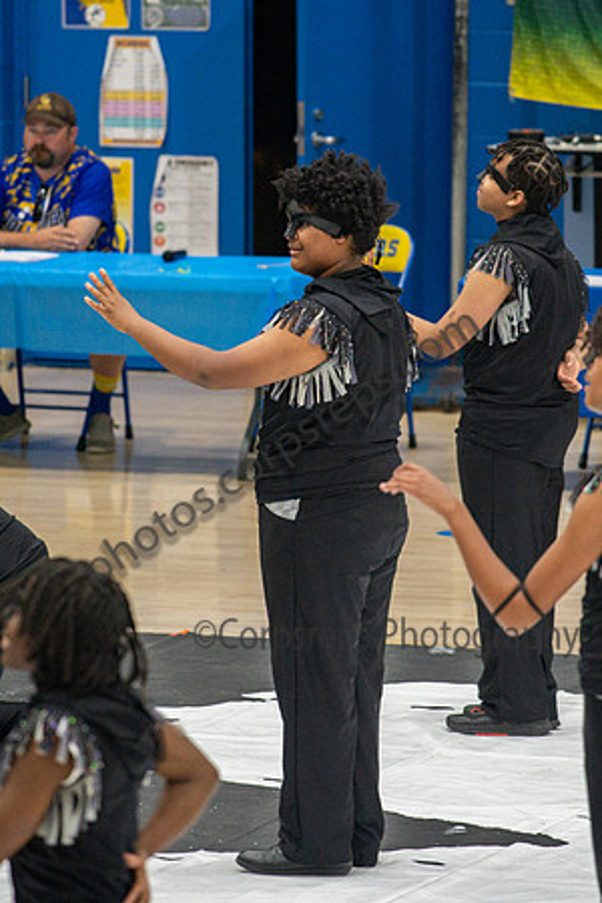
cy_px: 366
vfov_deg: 5.8
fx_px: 8946
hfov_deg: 3.9
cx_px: 319
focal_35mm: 357
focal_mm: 200
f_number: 4
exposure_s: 1/500
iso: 5000
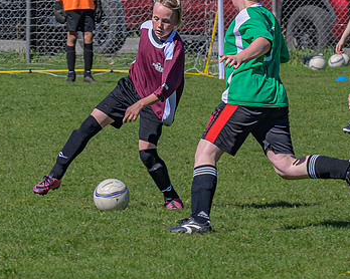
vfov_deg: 3.4
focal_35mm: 461
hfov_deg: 4.2
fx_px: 4773
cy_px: 79
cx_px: 65
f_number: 6.3
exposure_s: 1/500
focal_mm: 120
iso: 140
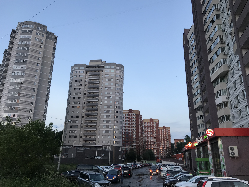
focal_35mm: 28
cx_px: 124
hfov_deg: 63.4
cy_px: 94
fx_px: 201
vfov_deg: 49.7
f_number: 1.8
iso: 25
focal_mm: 3.99
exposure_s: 1/50
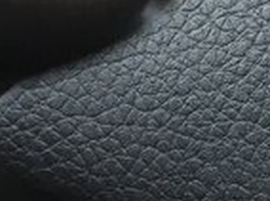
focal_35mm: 135
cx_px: 494
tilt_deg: -29.8
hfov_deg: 13.1
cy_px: 109
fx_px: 1051
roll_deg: -2.7
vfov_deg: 11.0
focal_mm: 4.15
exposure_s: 1/33
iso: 40
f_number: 2.2
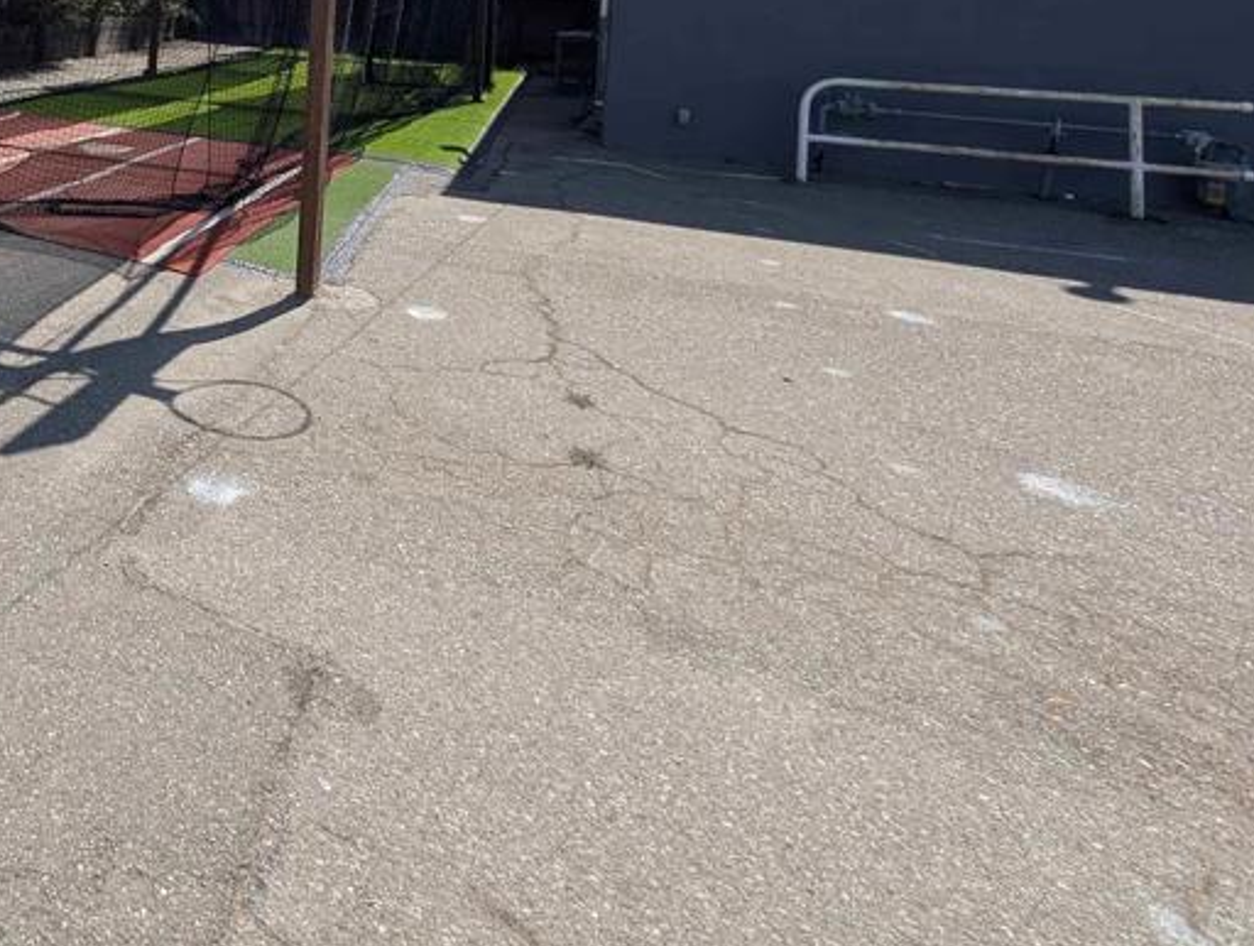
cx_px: 39
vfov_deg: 48.3
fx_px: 871
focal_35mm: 24
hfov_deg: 56.9
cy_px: 28
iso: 51
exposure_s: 1/2545
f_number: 1.7
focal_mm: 2.02
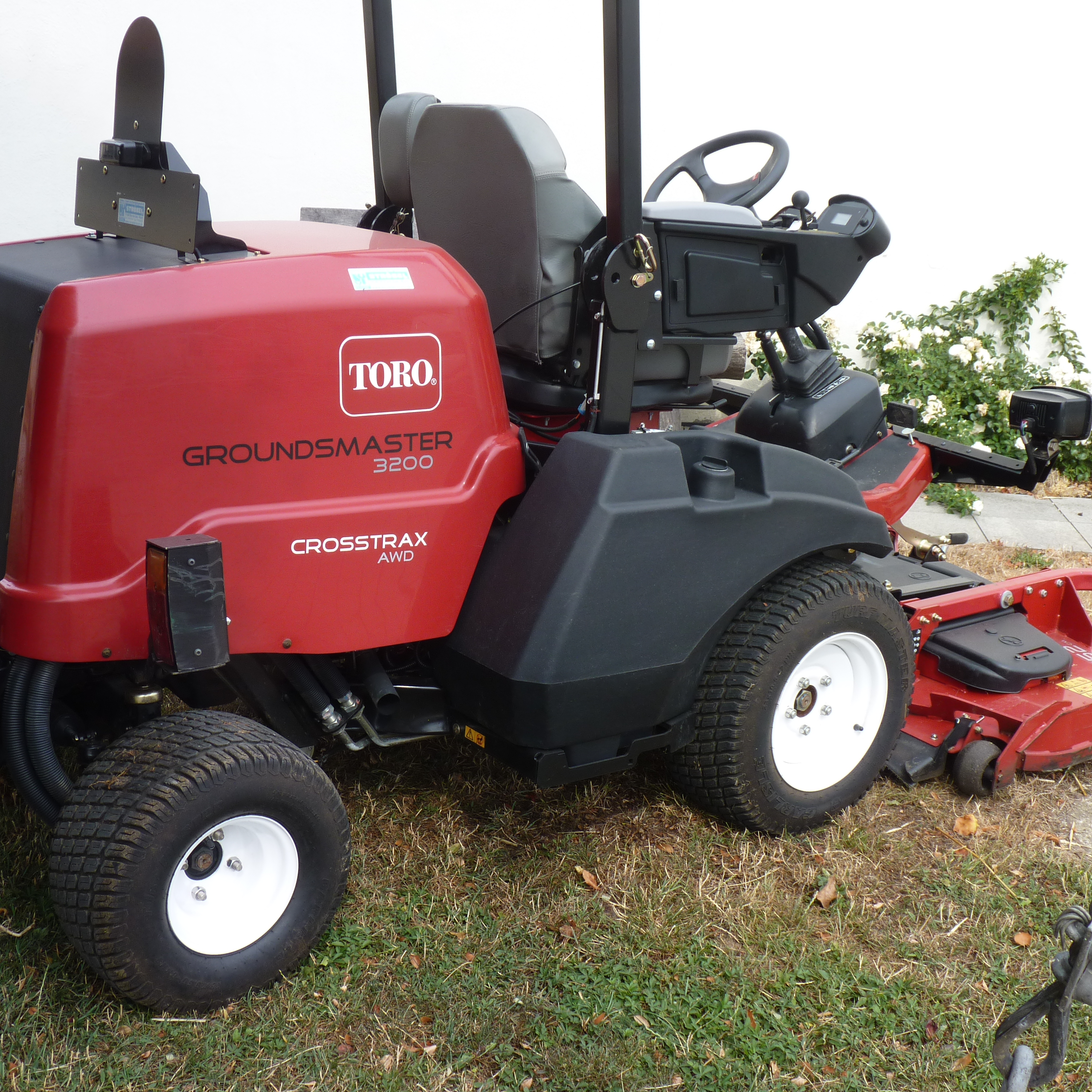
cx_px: 489
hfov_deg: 40.9
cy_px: 545
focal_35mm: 41
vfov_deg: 40.9
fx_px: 1463
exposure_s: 1/125
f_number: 4
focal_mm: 6.1
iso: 80
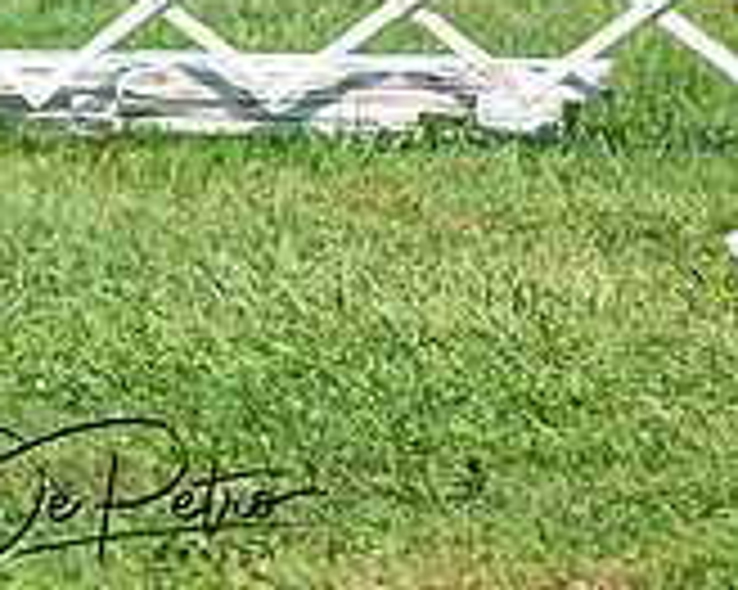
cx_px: 951
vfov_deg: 2.6
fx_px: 12792
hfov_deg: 3.3
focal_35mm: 586
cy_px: -460
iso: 80
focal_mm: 133
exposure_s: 1/1000
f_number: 4.5
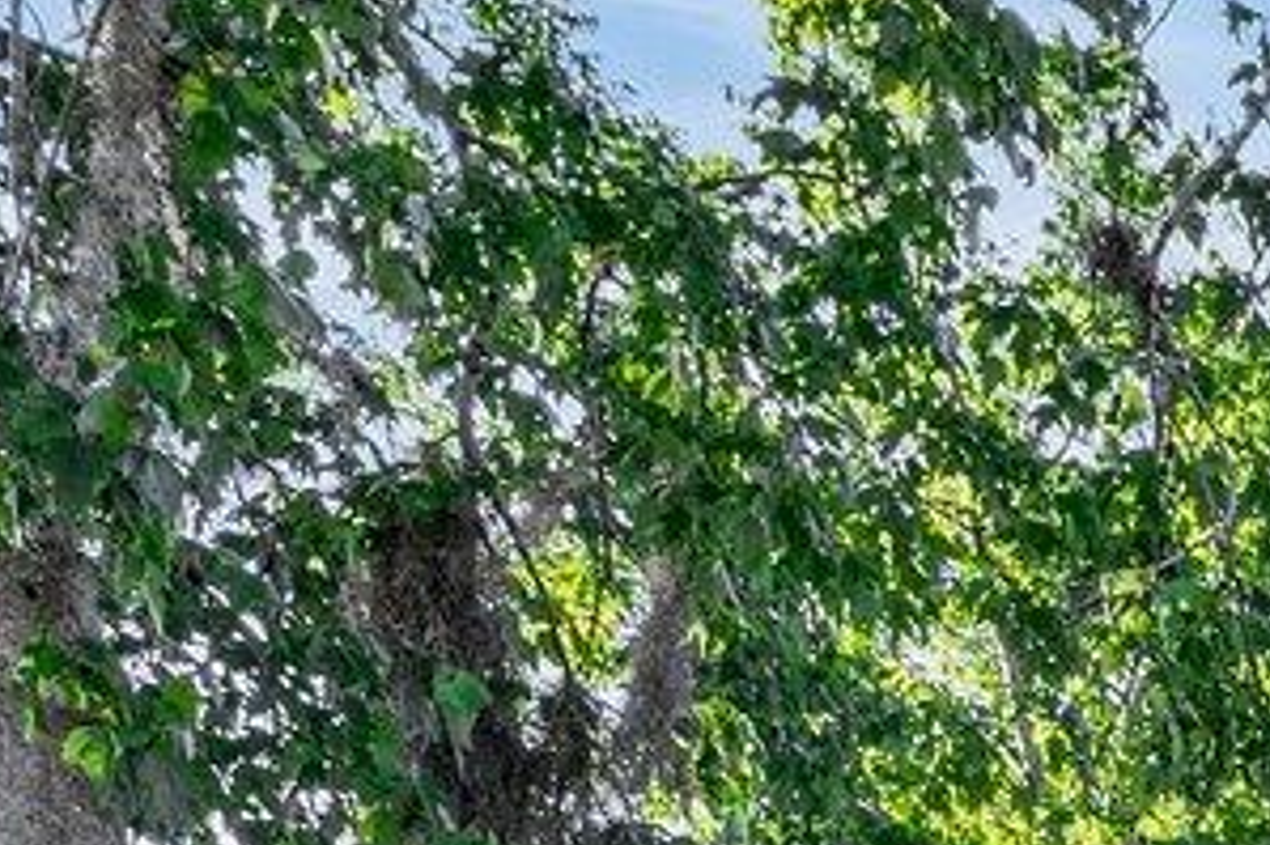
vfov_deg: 10.1
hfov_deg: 11.7
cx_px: 3759
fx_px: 3385
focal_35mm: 96
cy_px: 2611
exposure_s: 1/40
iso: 250
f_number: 16
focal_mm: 14
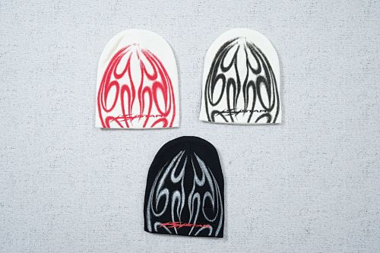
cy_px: 126
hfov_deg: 54.5
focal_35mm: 35
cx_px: 190
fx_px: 369
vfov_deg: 37.8
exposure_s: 1/100
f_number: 10
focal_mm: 35
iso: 1600
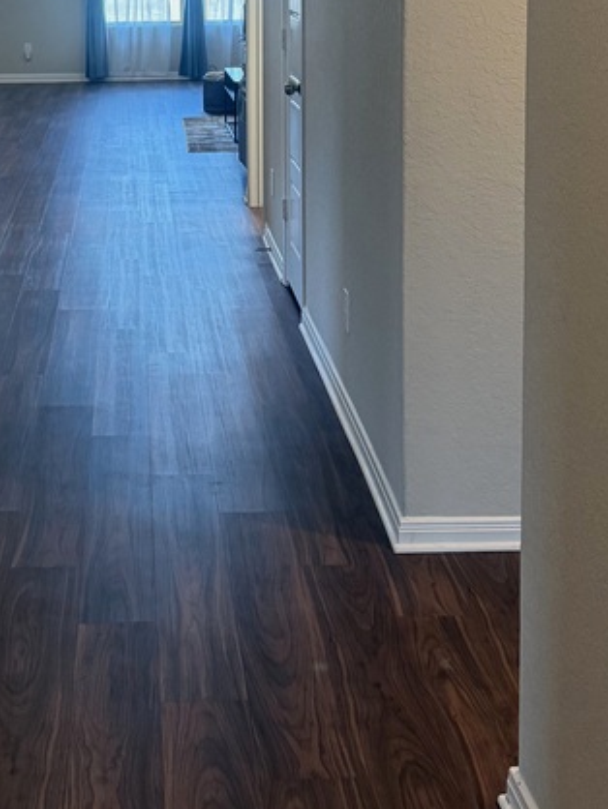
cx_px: 165
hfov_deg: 23.5
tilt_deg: -5.1
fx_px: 1450
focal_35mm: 62
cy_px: 126
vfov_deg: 30.2
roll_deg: -0.4
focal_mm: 6.76
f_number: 1.78
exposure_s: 1/120
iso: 320
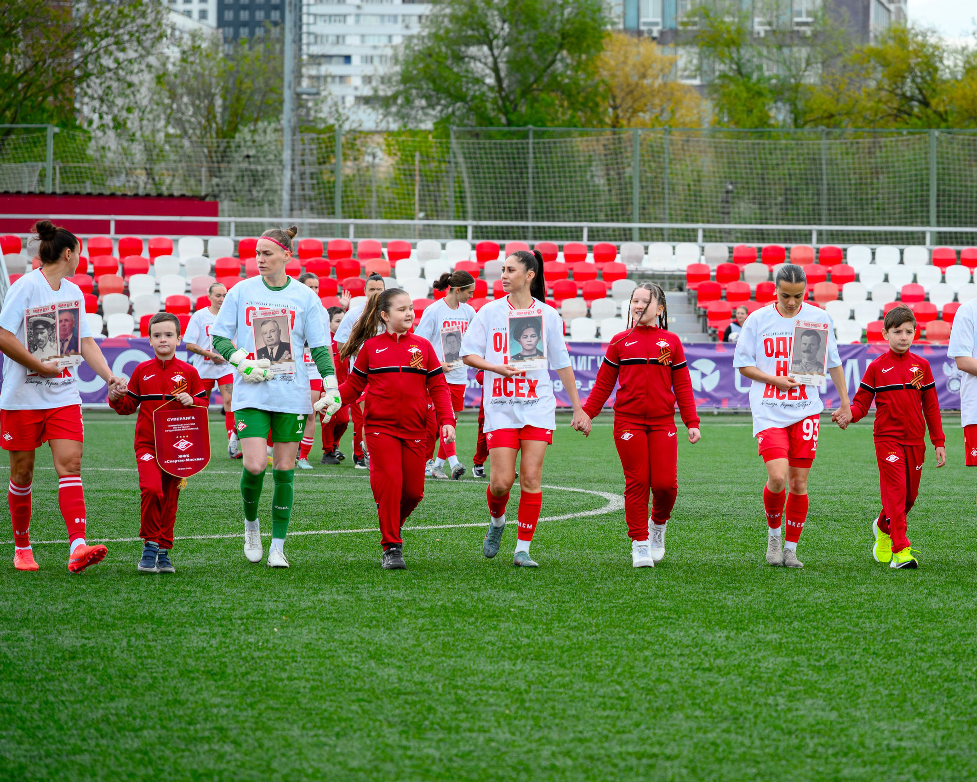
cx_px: 658
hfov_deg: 11.0
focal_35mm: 176
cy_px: 351
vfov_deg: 8.8
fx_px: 5089
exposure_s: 1/4000
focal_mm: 120
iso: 1250
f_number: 4
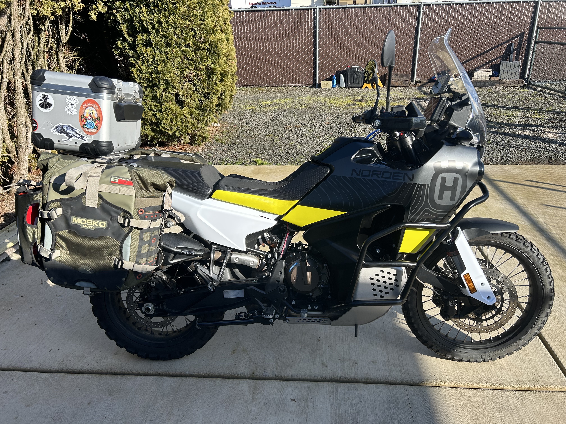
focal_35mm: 26
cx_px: 283
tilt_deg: -23.1
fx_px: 425
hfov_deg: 67.3
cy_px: 212
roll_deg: +1.3
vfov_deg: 53.1
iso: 50
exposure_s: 1/1669
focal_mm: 5.7
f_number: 1.5
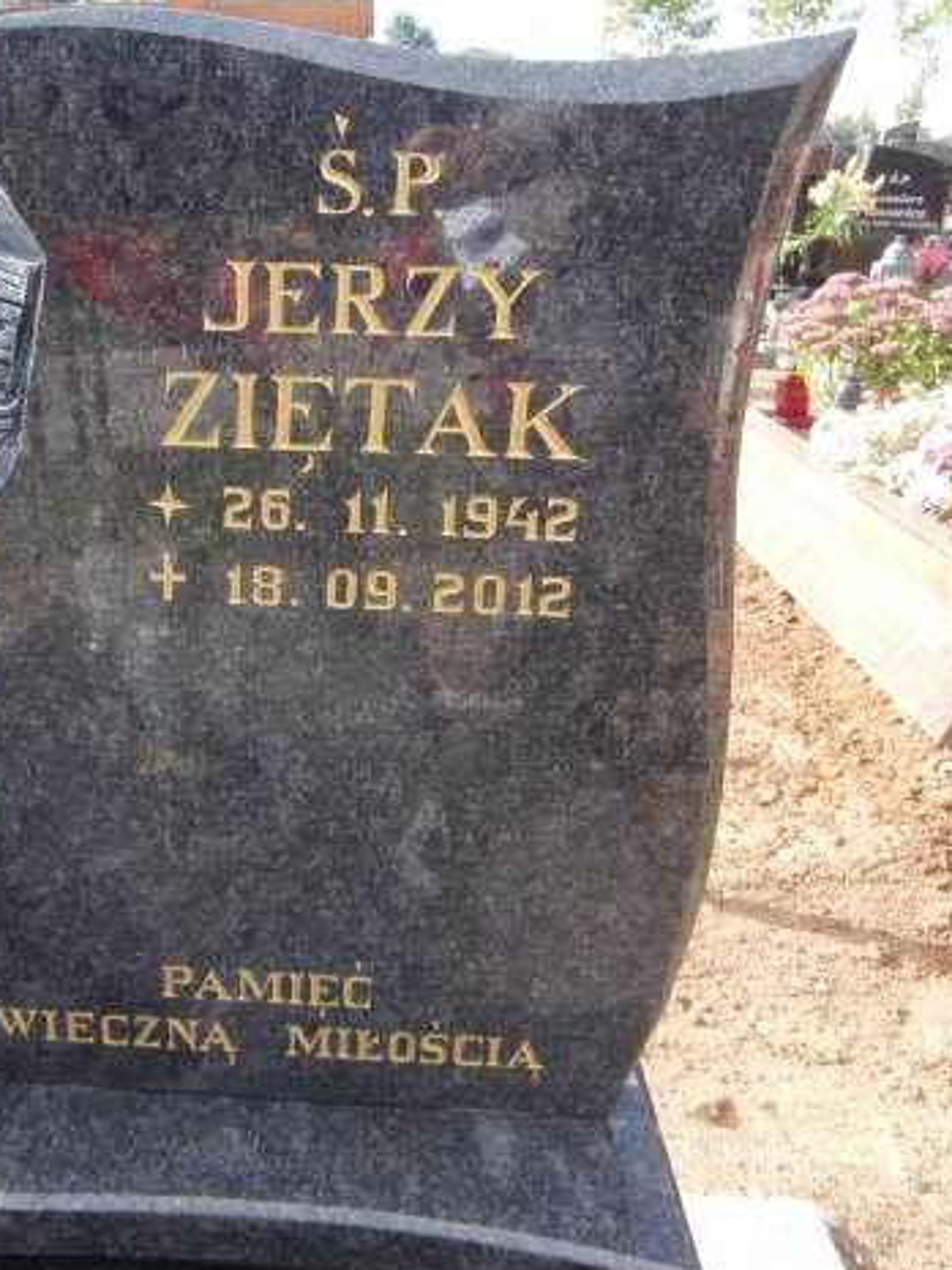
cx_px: 267
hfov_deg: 42.0
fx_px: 1210
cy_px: 650
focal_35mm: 33
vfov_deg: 55.3
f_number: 3
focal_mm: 4.2
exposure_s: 1/200
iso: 100
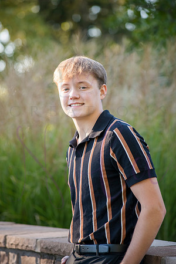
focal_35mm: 155
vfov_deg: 13.2
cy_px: 132
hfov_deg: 8.9
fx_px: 1137
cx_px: 88
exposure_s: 1/320
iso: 800
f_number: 5.6
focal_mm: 155
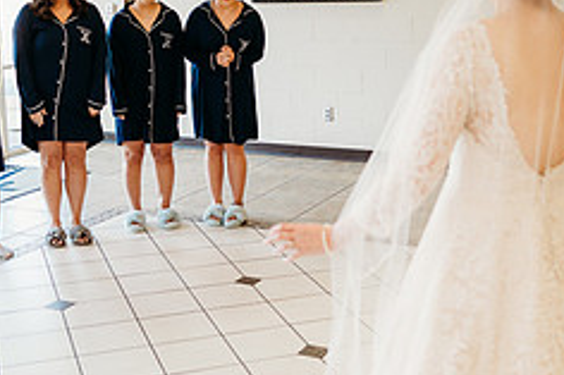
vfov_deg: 22.7
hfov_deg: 34.0
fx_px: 924
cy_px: 92
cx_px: 270
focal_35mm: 59
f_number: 1.8
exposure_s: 1/160
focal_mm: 24
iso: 400
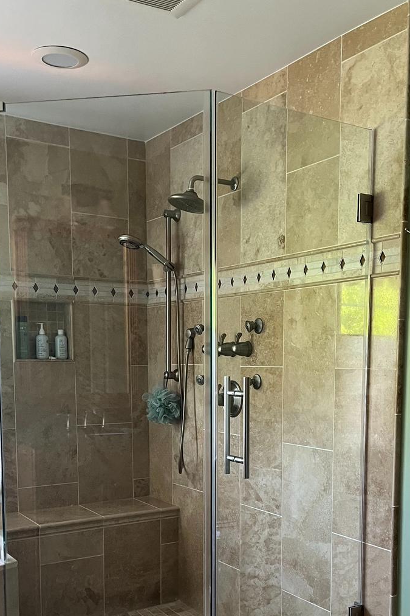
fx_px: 701
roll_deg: -0.6
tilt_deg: -9.0
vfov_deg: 46.3
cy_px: 433
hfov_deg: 32.6
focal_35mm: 41
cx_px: 236
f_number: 1.6
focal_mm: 5.1
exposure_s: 1/60.2
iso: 250
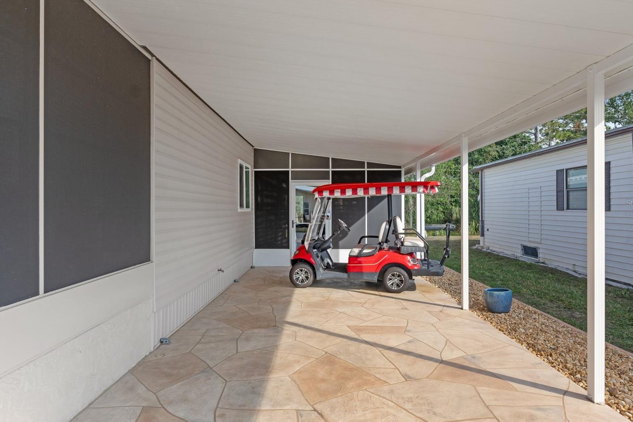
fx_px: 374
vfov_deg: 58.8
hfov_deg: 80.5
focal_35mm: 21
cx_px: 331
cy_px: 203
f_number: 8
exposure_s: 1/100
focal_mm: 13.5
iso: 100
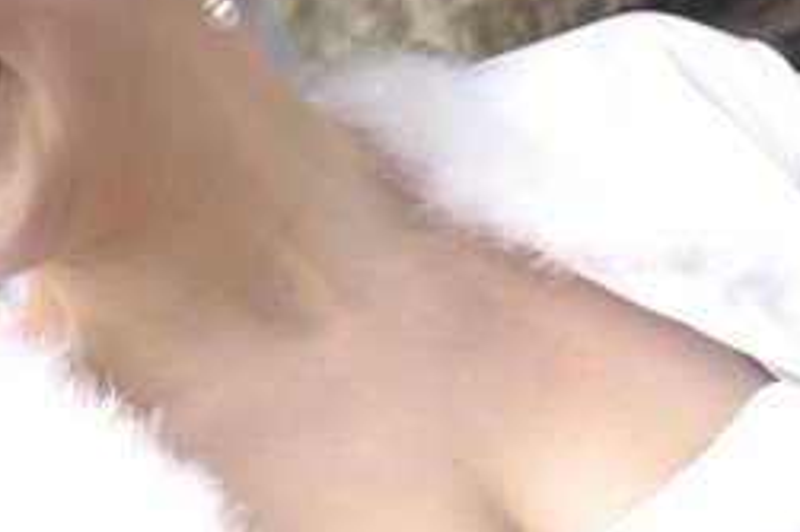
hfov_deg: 7.7
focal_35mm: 269
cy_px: 35
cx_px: 357
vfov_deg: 5.1
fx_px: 5974
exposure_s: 1/100
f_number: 2.8
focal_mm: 50
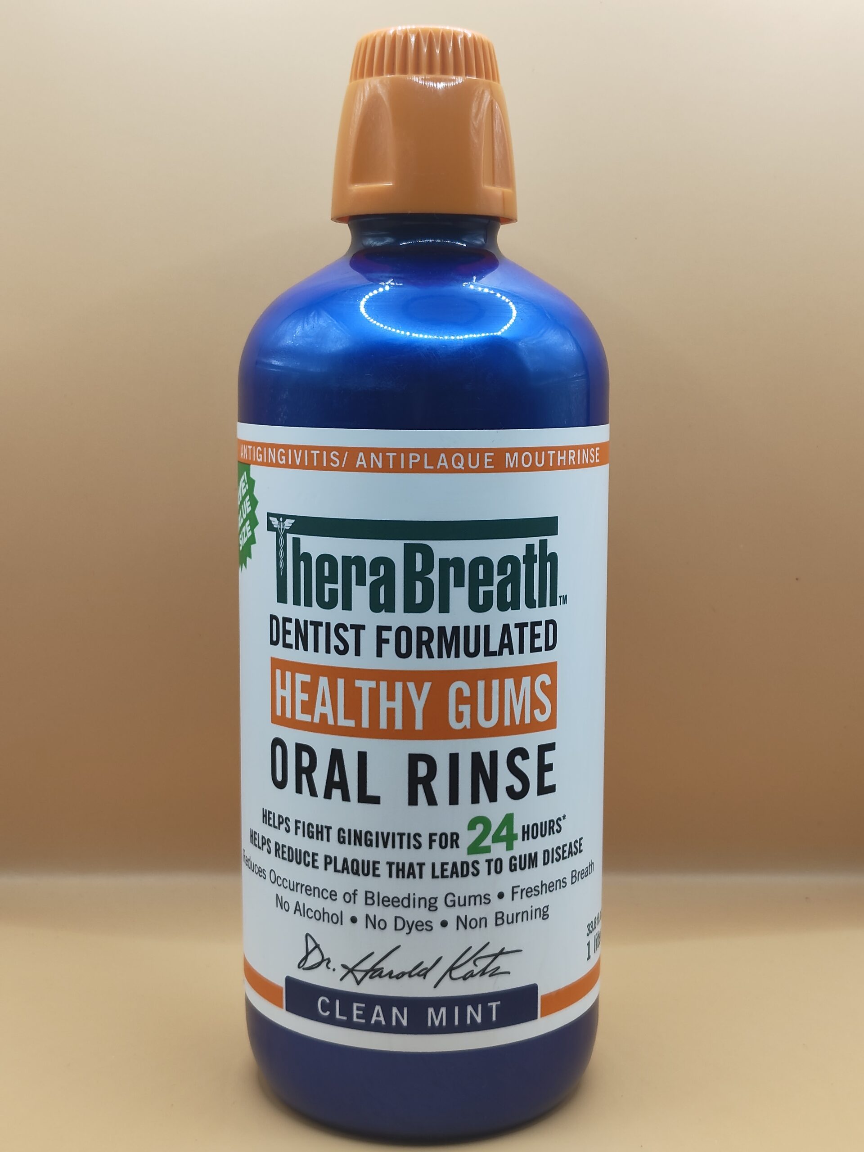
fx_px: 1664
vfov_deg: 38.2
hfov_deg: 29.1
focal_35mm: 50
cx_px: 432
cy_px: 576
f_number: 1.88
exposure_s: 1/100
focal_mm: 5.56
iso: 234
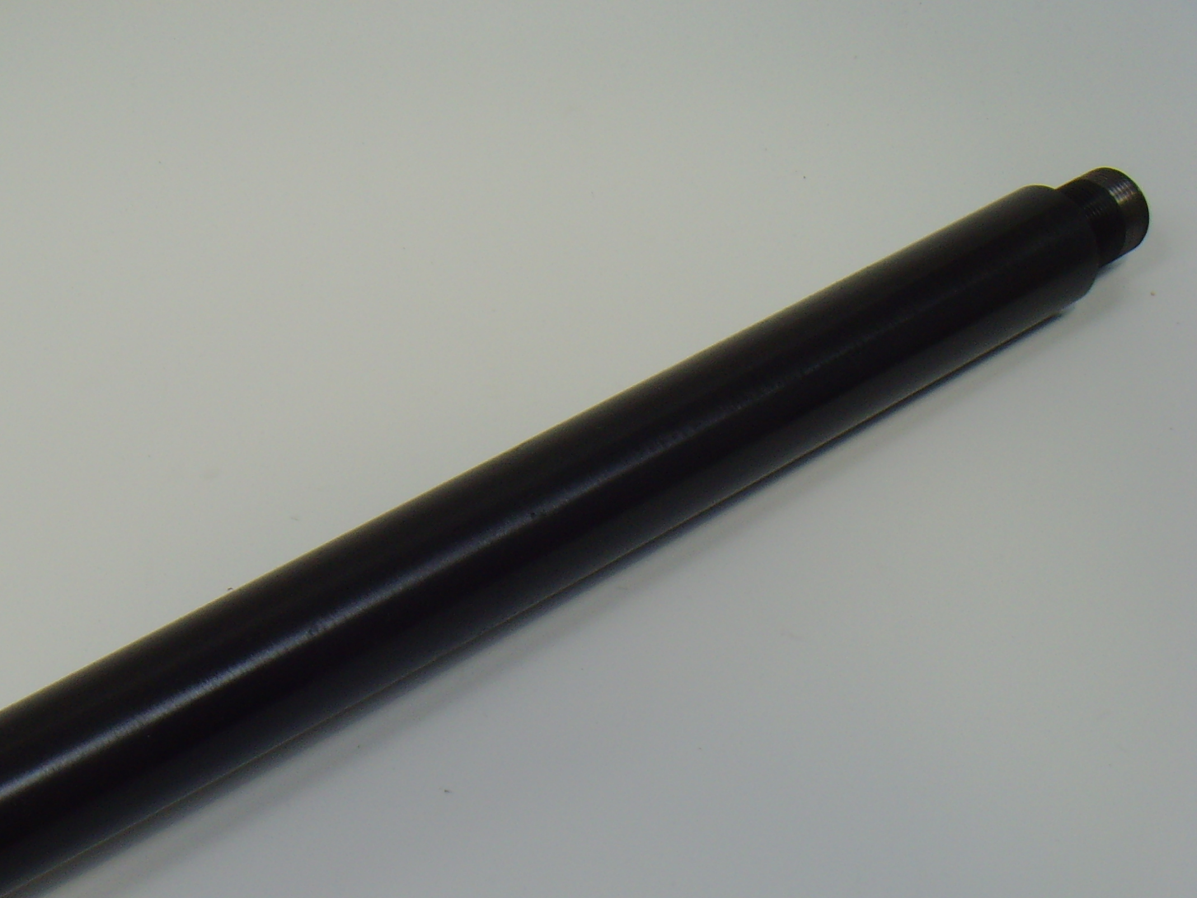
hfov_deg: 33.9
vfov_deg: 25.9
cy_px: 638
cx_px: 351
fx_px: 1937
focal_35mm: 56
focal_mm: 6.6
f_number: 3.5
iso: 80
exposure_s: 1/125
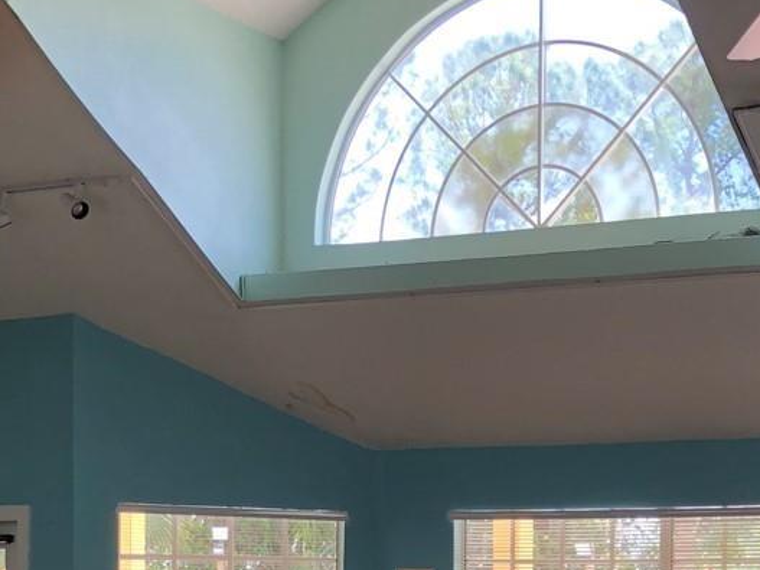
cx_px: 565
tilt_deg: -2.2
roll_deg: -0.5
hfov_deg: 22.8
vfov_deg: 16.7
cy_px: 670
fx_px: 1866
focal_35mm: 85
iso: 32
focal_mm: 3.99
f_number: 1.8
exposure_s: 1/120
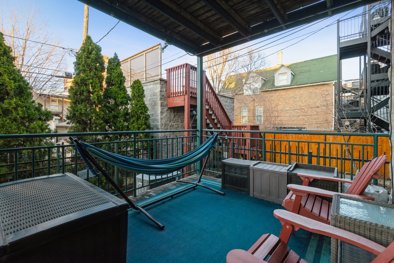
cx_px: 197
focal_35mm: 16
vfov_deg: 73.8
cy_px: 132
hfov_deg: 96.7
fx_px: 175
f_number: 8
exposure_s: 1/100
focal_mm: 16
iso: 800
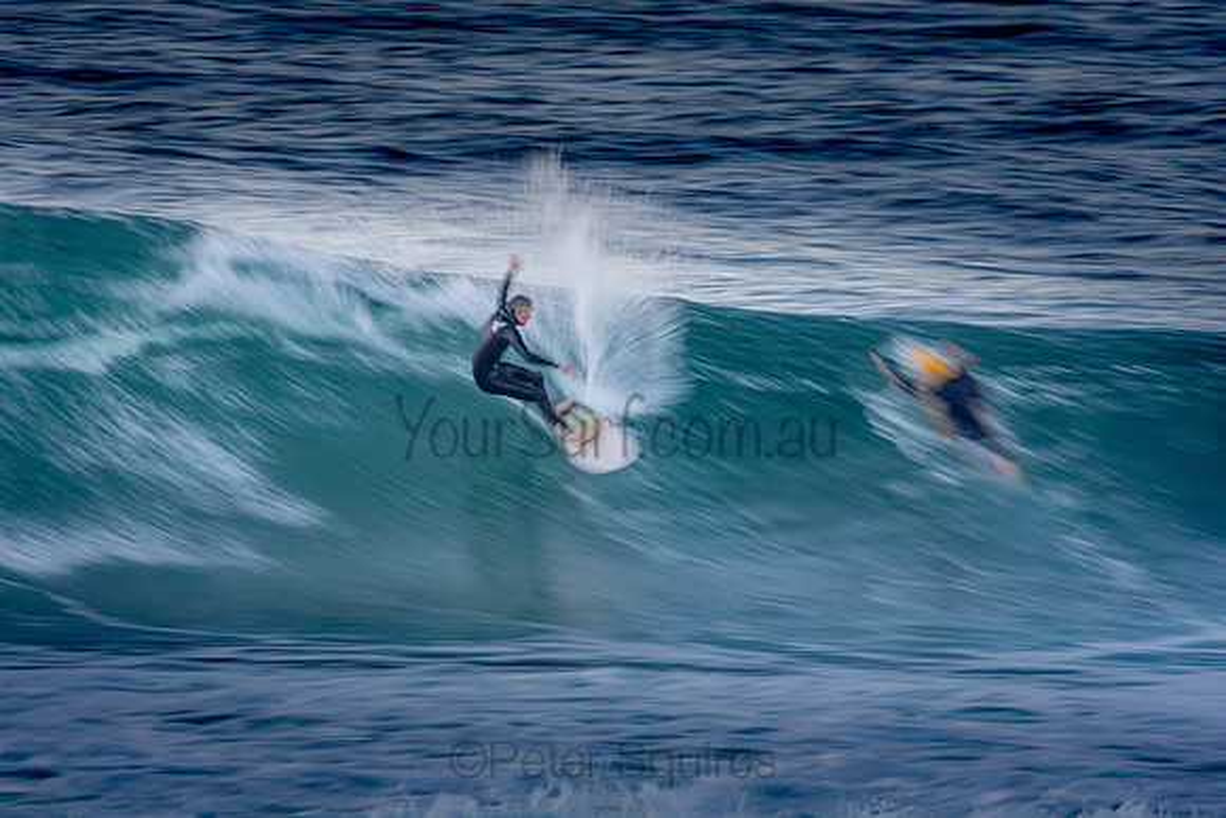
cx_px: 613
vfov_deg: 1.8
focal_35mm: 750
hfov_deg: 2.7
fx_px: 25546
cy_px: 409
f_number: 10
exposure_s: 1/20
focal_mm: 500
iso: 100
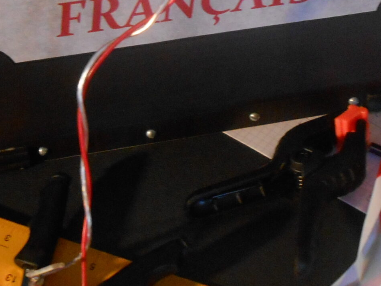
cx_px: 225
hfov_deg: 27.7
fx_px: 770
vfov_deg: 20.3
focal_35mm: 70
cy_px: -6
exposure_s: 1/8
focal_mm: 4.6
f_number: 3.5
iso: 400
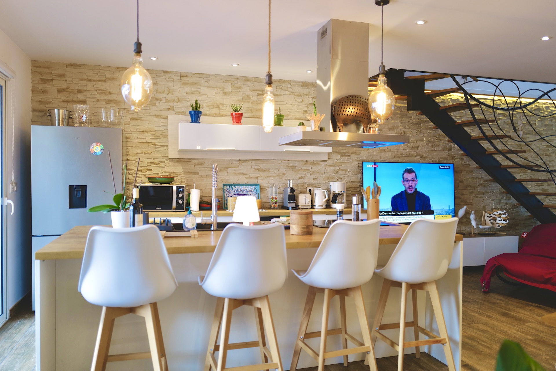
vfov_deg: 46.4
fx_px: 433
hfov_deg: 65.5
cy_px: 186
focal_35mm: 28
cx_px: 278
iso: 160
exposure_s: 1/80
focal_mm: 28
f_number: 1.7
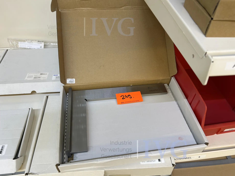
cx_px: 118
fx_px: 177
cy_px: 88
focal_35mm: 26
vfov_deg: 53.1
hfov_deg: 67.3
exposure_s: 1/50
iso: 64
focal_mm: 5.7
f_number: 1.5
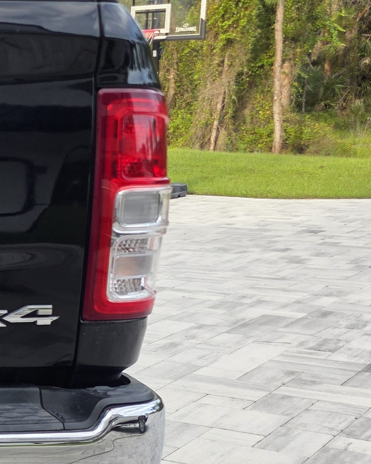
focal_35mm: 84
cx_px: -409
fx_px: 1153
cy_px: 368
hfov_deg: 14.5
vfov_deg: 22.5
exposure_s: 1/180
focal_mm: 6.3
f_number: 1.7
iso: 32
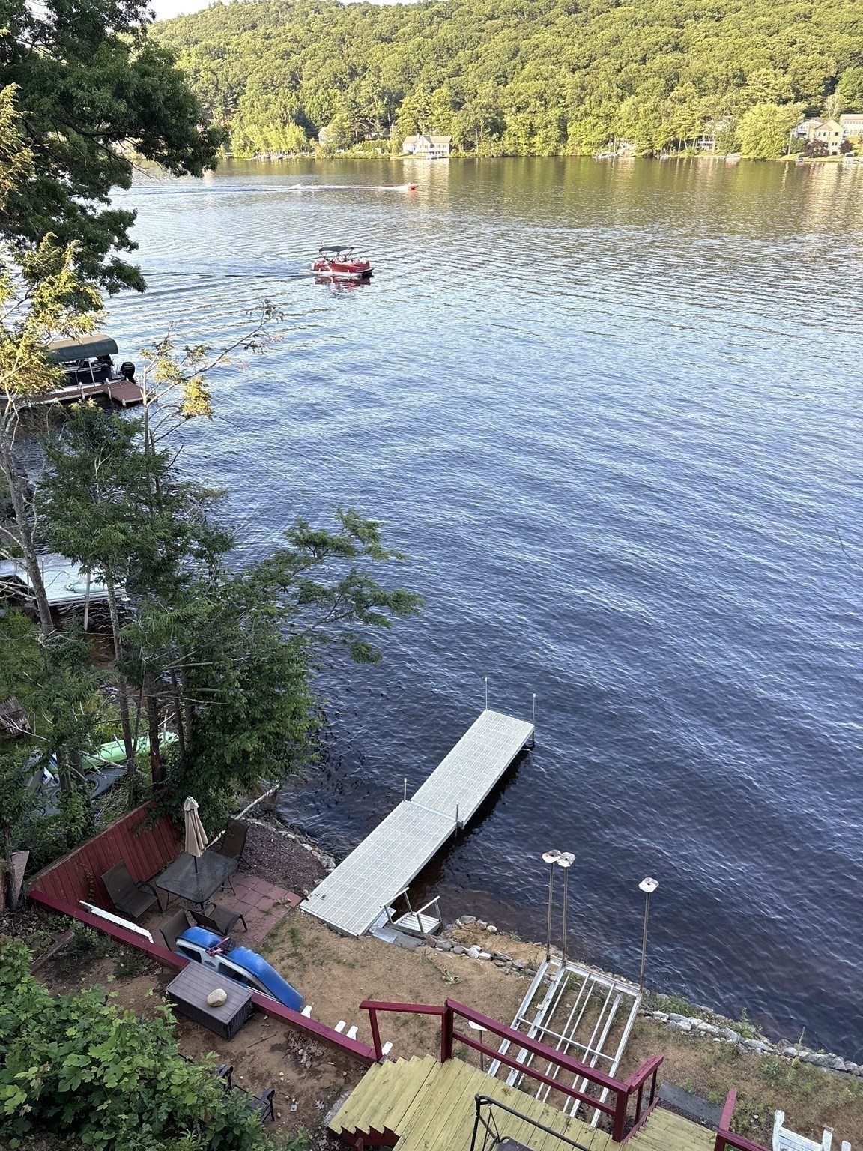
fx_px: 864
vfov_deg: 67.3
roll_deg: +1.1
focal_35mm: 26
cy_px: 576
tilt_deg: -26.4
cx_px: 432
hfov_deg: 53.1
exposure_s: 1/419
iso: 50
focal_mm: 5.96
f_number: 1.6
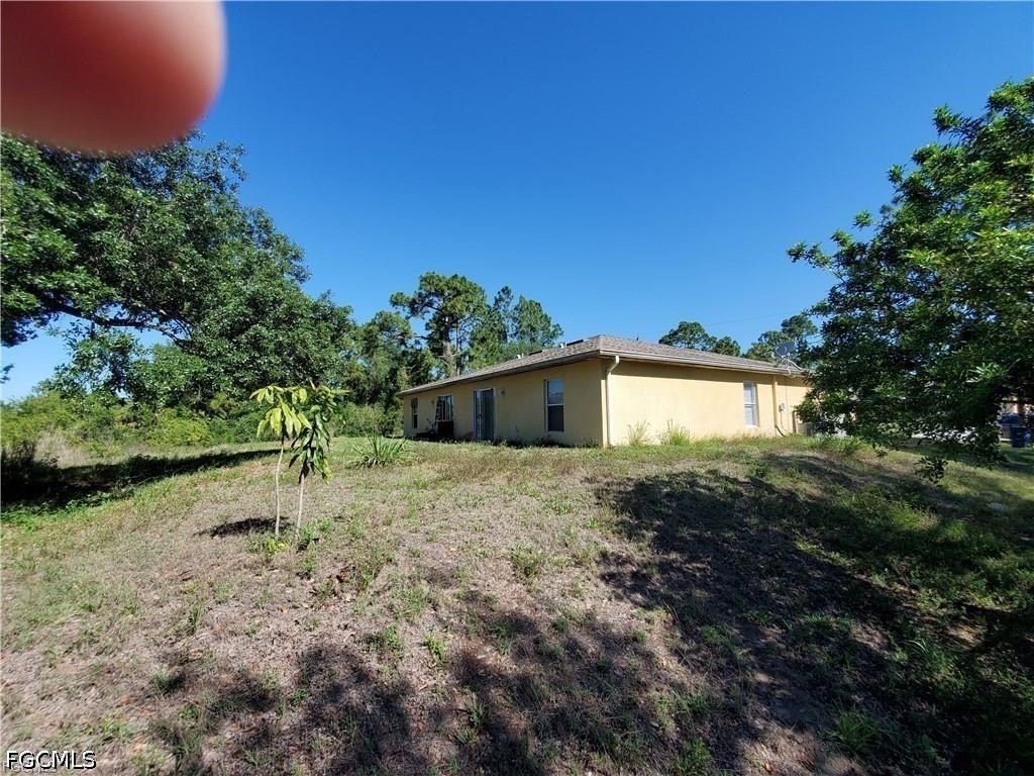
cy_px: 388
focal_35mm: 13
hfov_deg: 106.2
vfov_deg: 89.9
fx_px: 388
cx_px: 517
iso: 50
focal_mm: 1.8
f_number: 2.2
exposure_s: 1/922
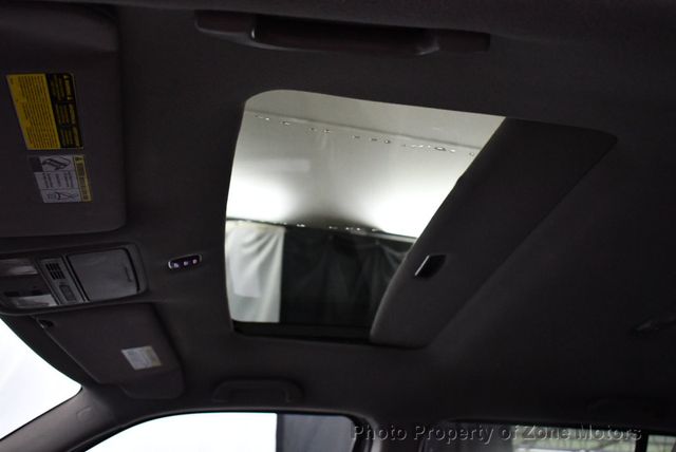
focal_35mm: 36
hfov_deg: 53.1
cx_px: 338
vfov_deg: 36.9
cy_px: 226
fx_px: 677
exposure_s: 1/125
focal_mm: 18
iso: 2800
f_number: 3.5
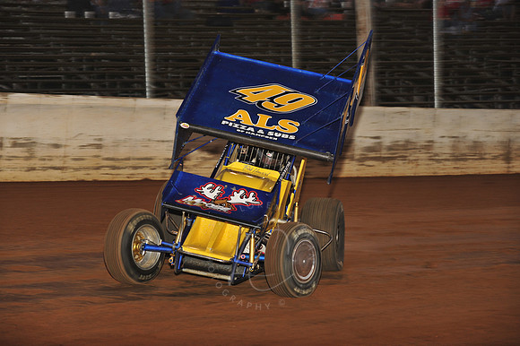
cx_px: 260
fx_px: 1949
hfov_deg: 15.2
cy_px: 173
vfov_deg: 10.1
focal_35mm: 135
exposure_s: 1/320
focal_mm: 135
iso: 640
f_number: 6.3
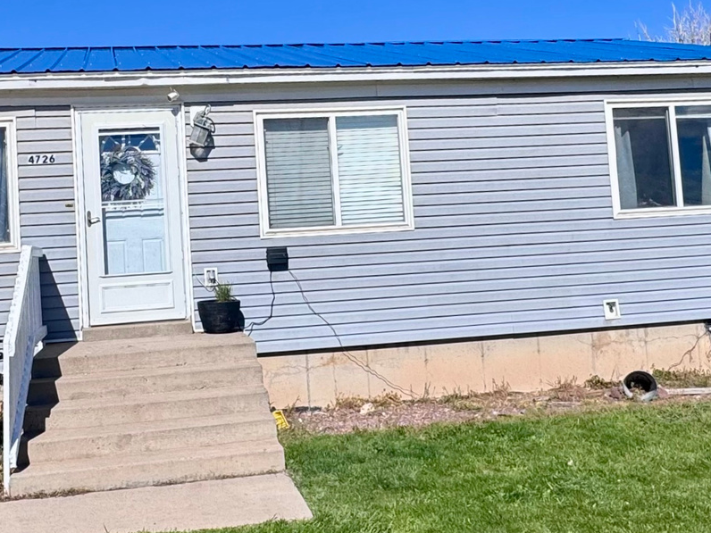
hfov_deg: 50.8
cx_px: 268
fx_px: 739
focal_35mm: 36
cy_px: 184
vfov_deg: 39.3
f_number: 2.2
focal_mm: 2.22
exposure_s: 1/5000
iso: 32
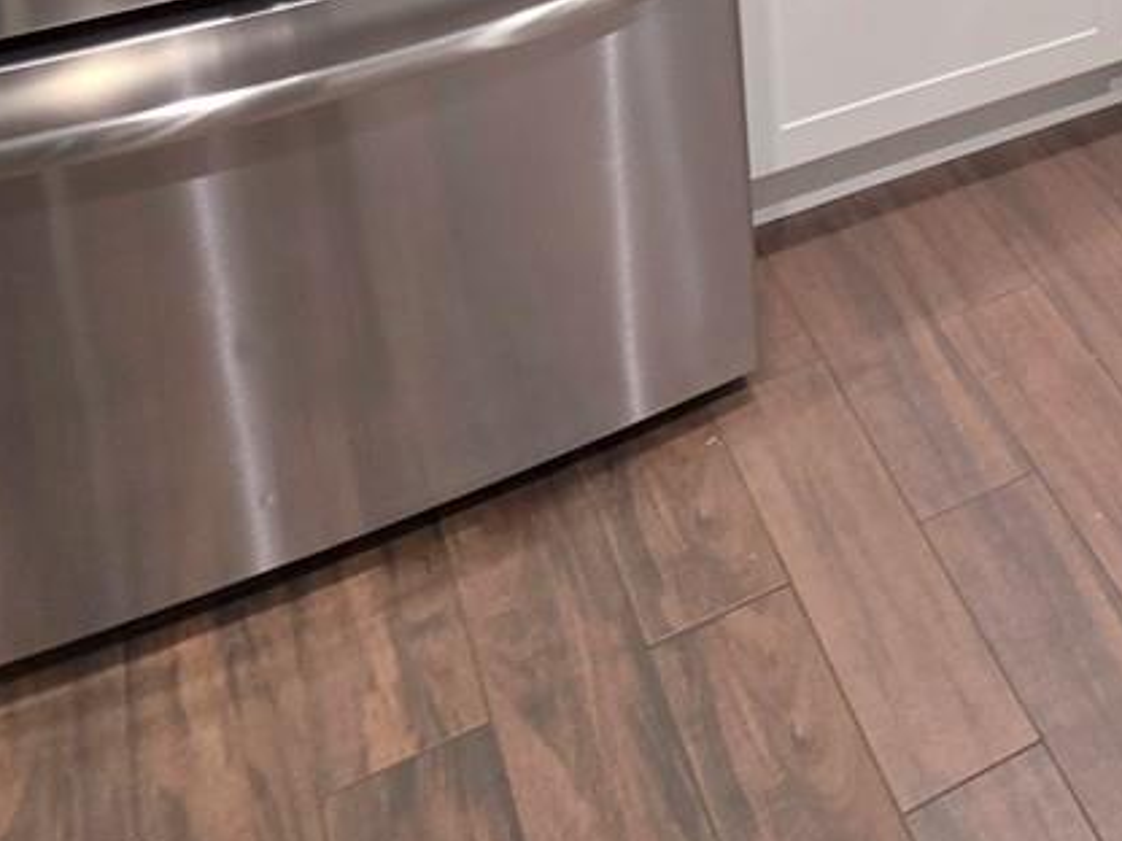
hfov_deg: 33.5
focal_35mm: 50
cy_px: -418
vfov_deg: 23.4
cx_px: 1222
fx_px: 1621
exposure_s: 1/32.4
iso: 80
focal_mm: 2.2
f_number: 1.9
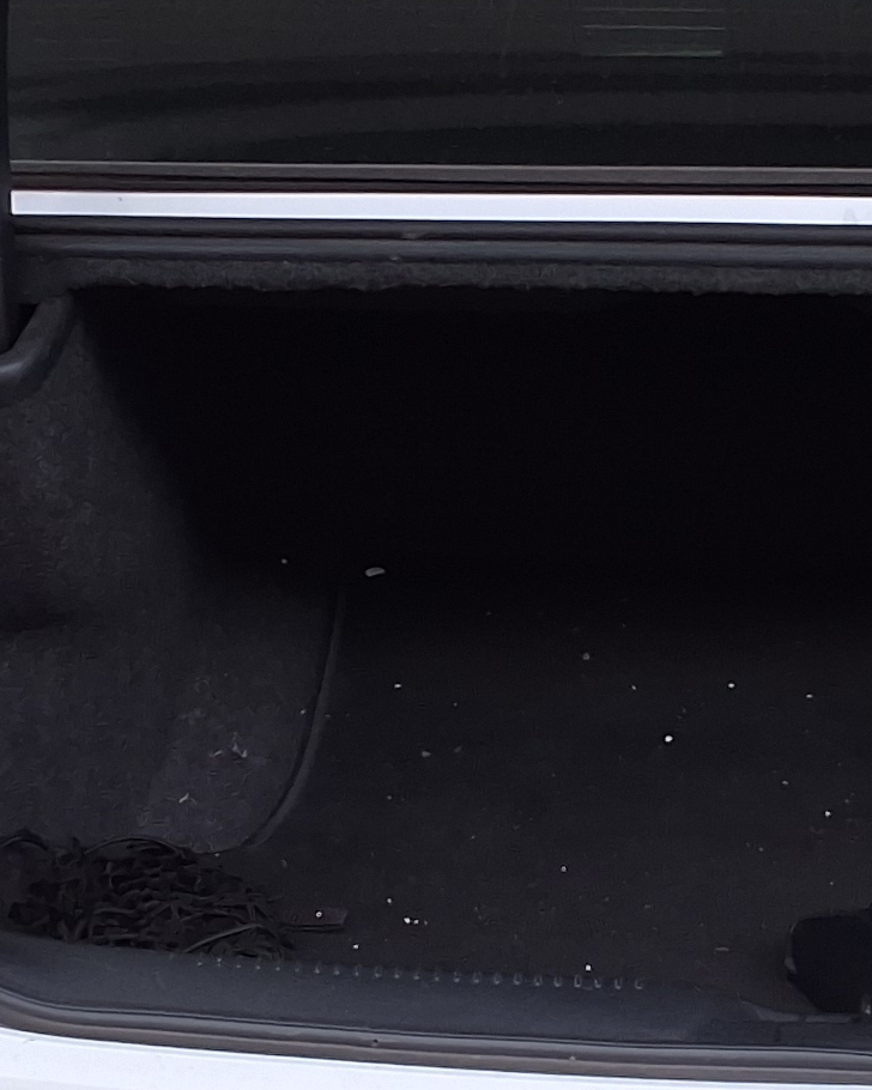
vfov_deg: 19.6
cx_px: 734
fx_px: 3161
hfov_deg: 15.6
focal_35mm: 98
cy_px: 550
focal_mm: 2.91
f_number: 1.9
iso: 32
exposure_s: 1/264
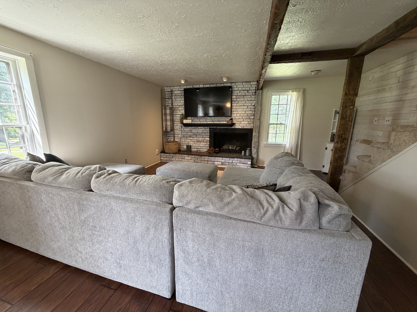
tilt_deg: -11.9
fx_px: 169
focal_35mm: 14
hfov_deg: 102.1
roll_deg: -0.9
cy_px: 156
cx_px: 208
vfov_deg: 85.7
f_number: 2.2
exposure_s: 1/60
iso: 250
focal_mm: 2.22
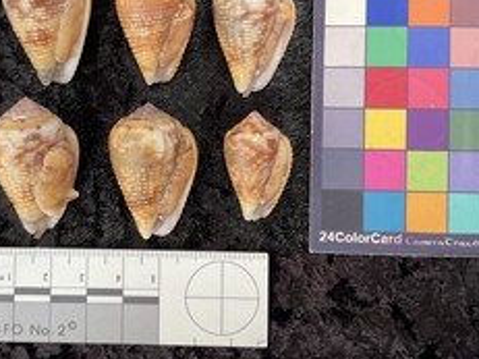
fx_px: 609
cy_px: 136
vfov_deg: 32.7
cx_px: 153
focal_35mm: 44
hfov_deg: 42.3
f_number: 1.8
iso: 50
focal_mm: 3
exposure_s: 1/120
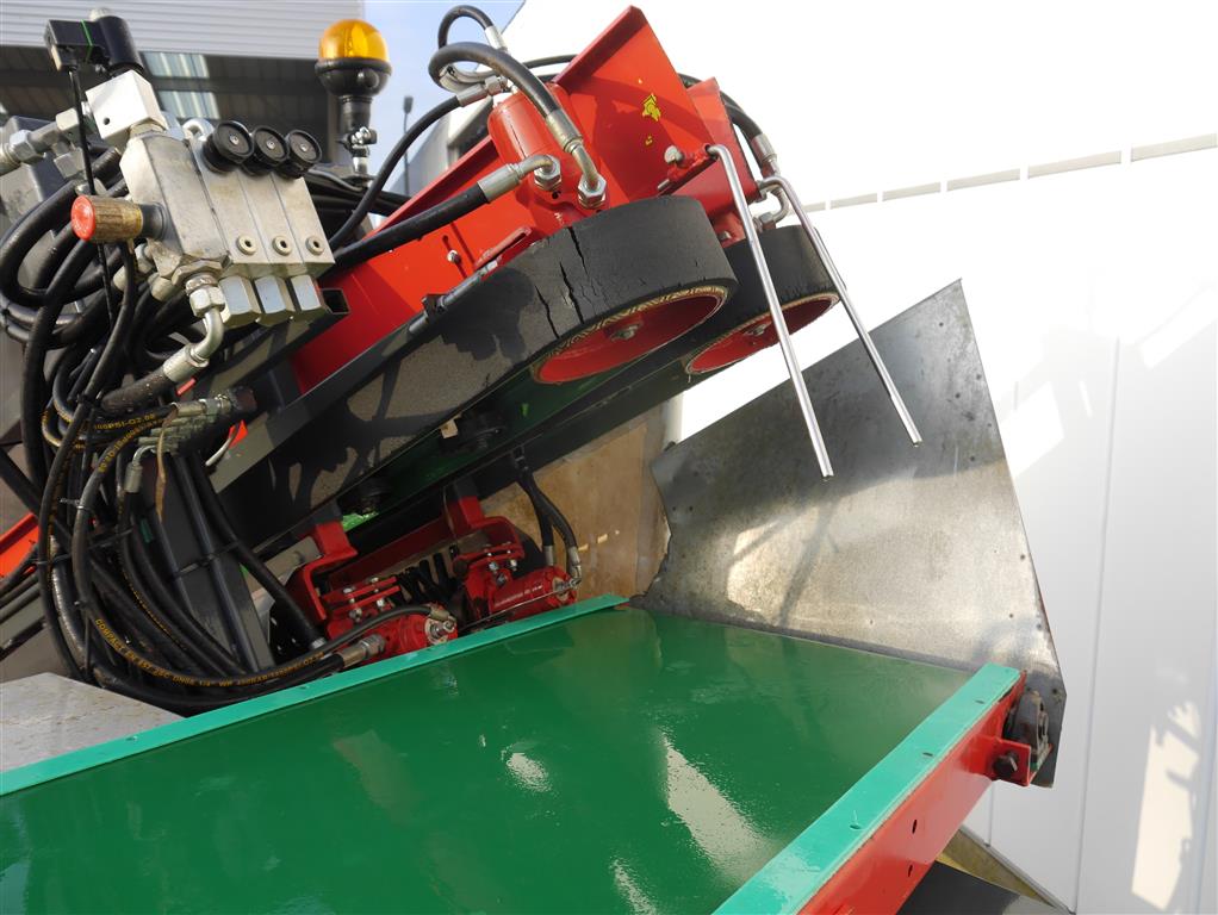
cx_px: 609
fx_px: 986
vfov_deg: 49.8
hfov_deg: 63.4
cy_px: 458
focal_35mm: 28
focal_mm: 14
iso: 160
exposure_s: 1/250
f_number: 5
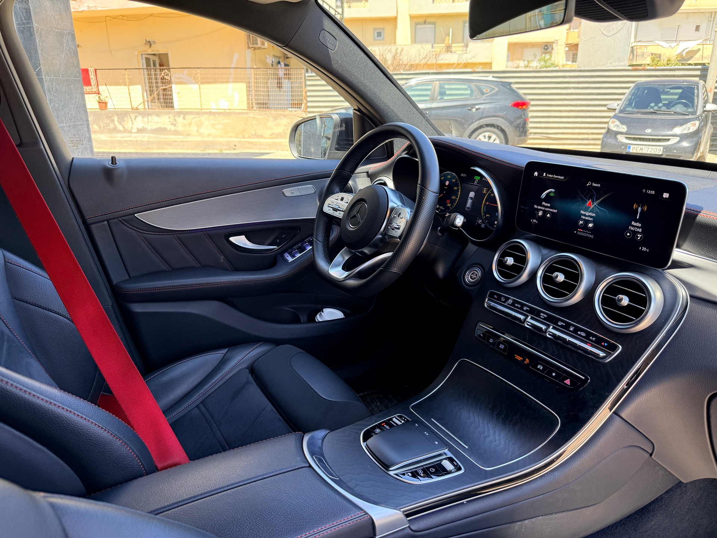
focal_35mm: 24
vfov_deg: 56.8
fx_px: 497
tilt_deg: -18.8
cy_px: 269
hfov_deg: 71.6
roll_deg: +0.2
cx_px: 358
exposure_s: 1/251
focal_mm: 6.76
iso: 100
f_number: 1.78
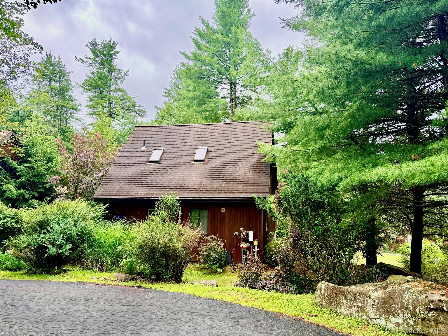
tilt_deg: +3.9
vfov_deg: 56.8
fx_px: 311
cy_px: 168
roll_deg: +0.5
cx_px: 224
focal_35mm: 24
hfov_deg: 71.6
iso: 100
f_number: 1.78
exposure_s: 1/671
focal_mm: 6.76
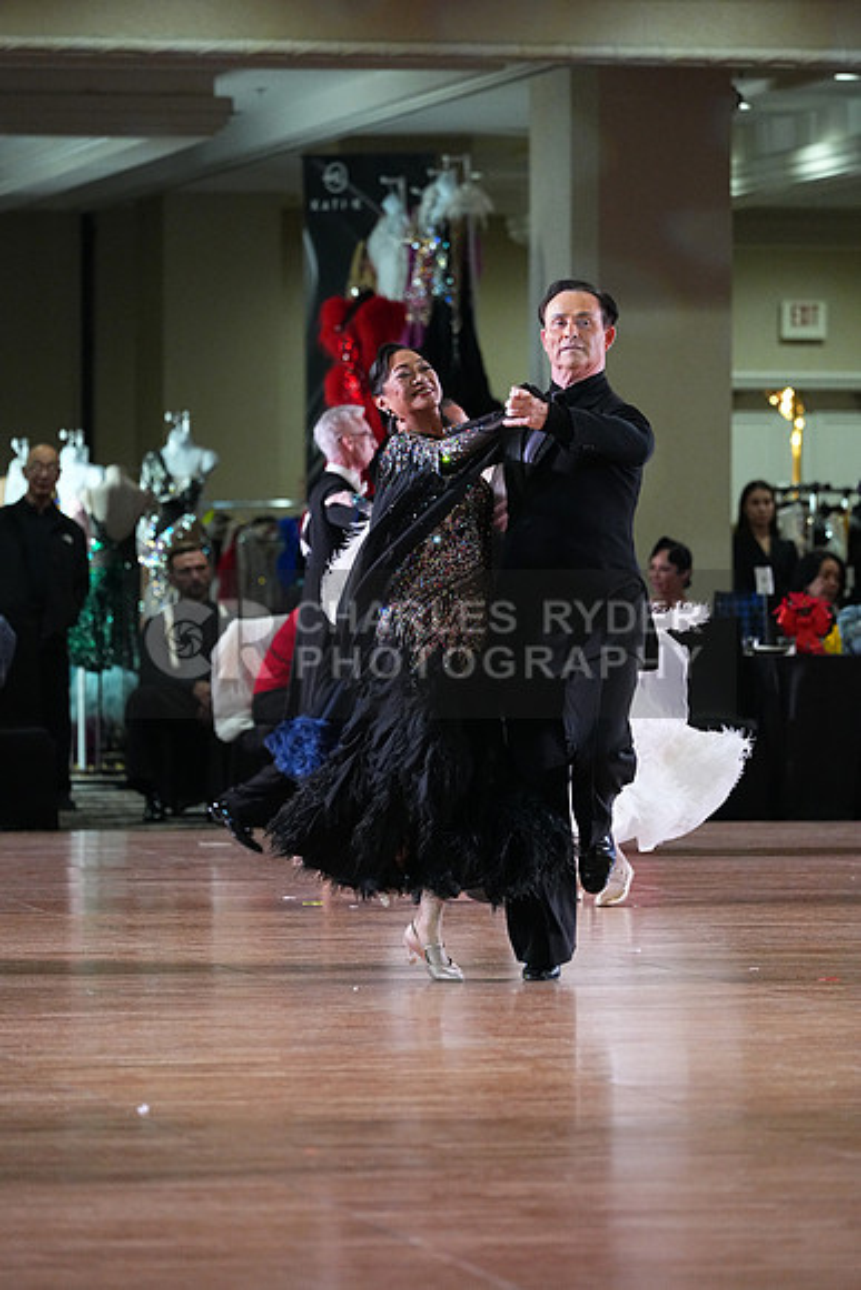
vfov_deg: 10.3
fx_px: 7170
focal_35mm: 200
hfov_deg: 6.9
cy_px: 645
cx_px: 430
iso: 6400
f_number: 4.5
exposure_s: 1/400
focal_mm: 200
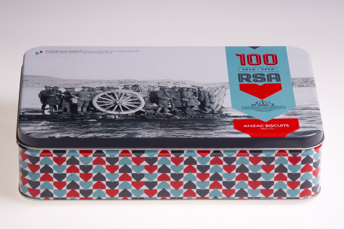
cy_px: 114
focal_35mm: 180
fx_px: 1720
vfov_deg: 7.6
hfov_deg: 11.4
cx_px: 172
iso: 50
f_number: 32
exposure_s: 1/200
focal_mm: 120
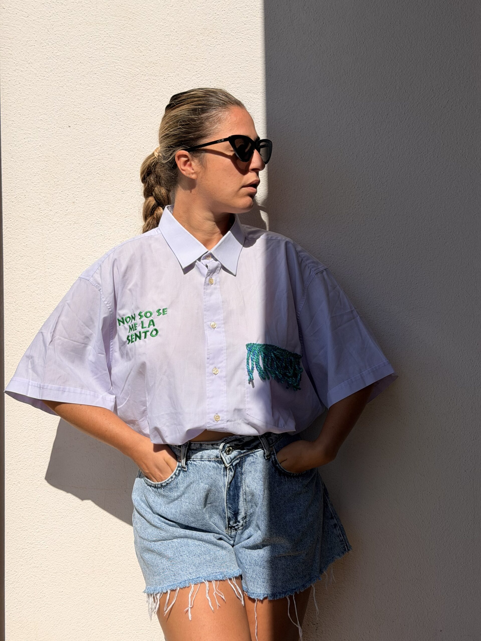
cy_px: 320
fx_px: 889
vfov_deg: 39.7
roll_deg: -0.5
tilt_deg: -6.7
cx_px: 240
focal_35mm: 48
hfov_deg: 30.3
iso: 64
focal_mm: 6.76
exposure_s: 1/8772
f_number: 1.78
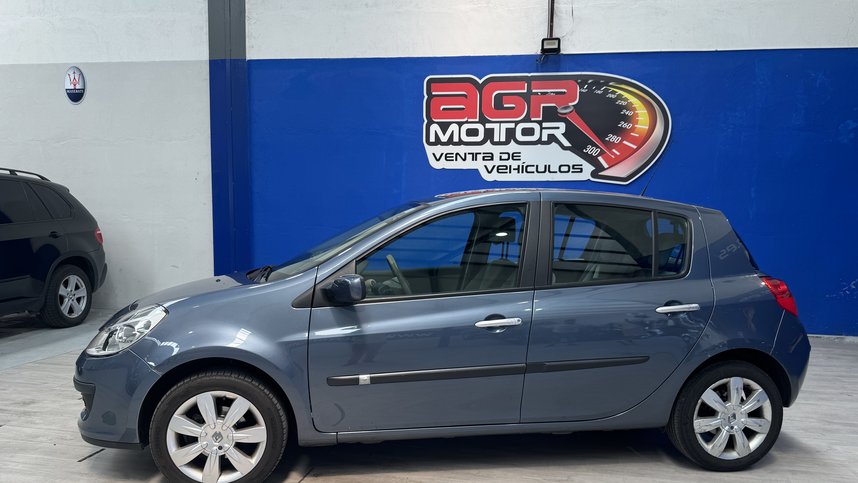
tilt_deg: -6.5
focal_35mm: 27
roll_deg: -0.8
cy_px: 289
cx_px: 436
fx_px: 614
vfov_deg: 42.7
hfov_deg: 69.9
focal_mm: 6.76
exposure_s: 1/126
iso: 50
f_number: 1.78
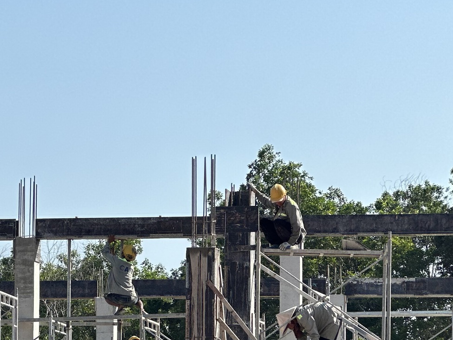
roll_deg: -0.2
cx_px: 74
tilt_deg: +3.0
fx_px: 2643
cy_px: 364
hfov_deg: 9.8
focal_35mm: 202
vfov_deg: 7.3
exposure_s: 1/717
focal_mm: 9
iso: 32
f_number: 2.8
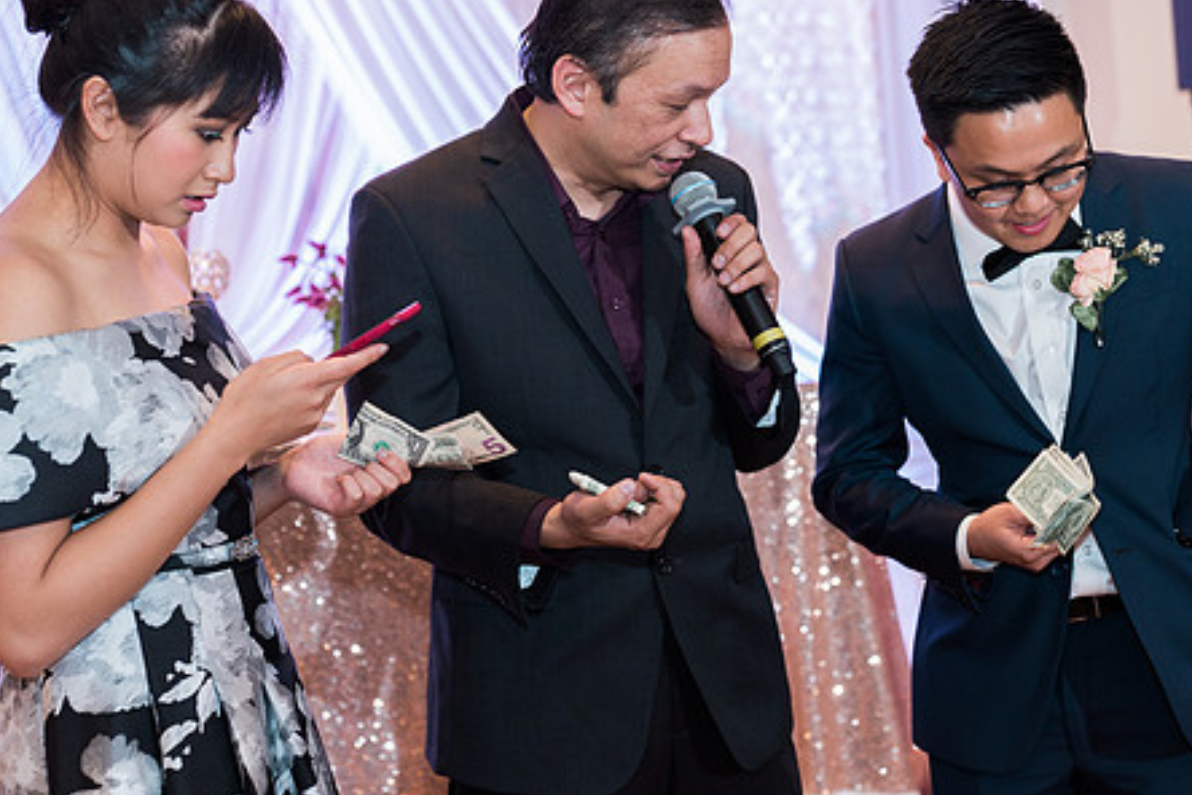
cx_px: 591
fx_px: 2251
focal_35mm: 68
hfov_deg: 29.7
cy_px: 359
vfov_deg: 20.0
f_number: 2.8
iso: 1000
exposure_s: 1/160
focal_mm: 52
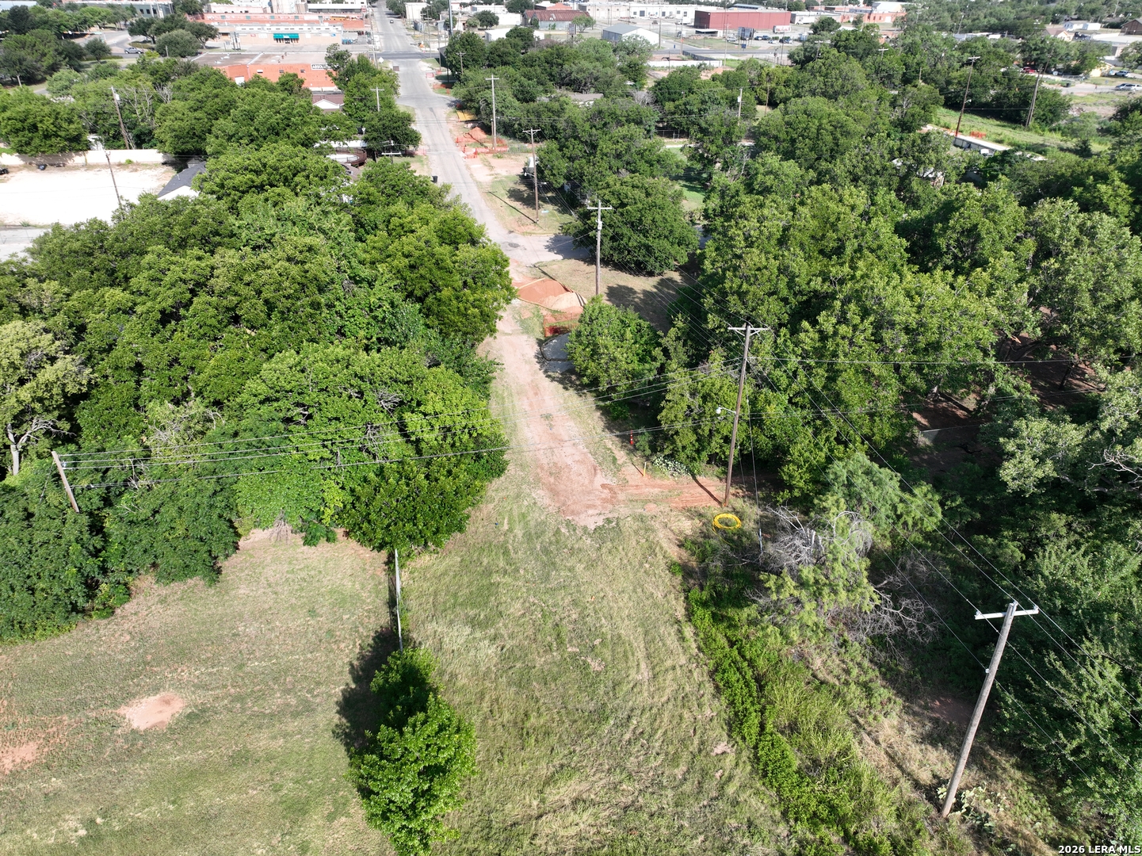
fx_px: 792
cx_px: 571
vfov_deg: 56.8
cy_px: 428
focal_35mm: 24
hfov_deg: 71.6
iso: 100
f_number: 2.8
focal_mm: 12.29
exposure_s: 1/1250
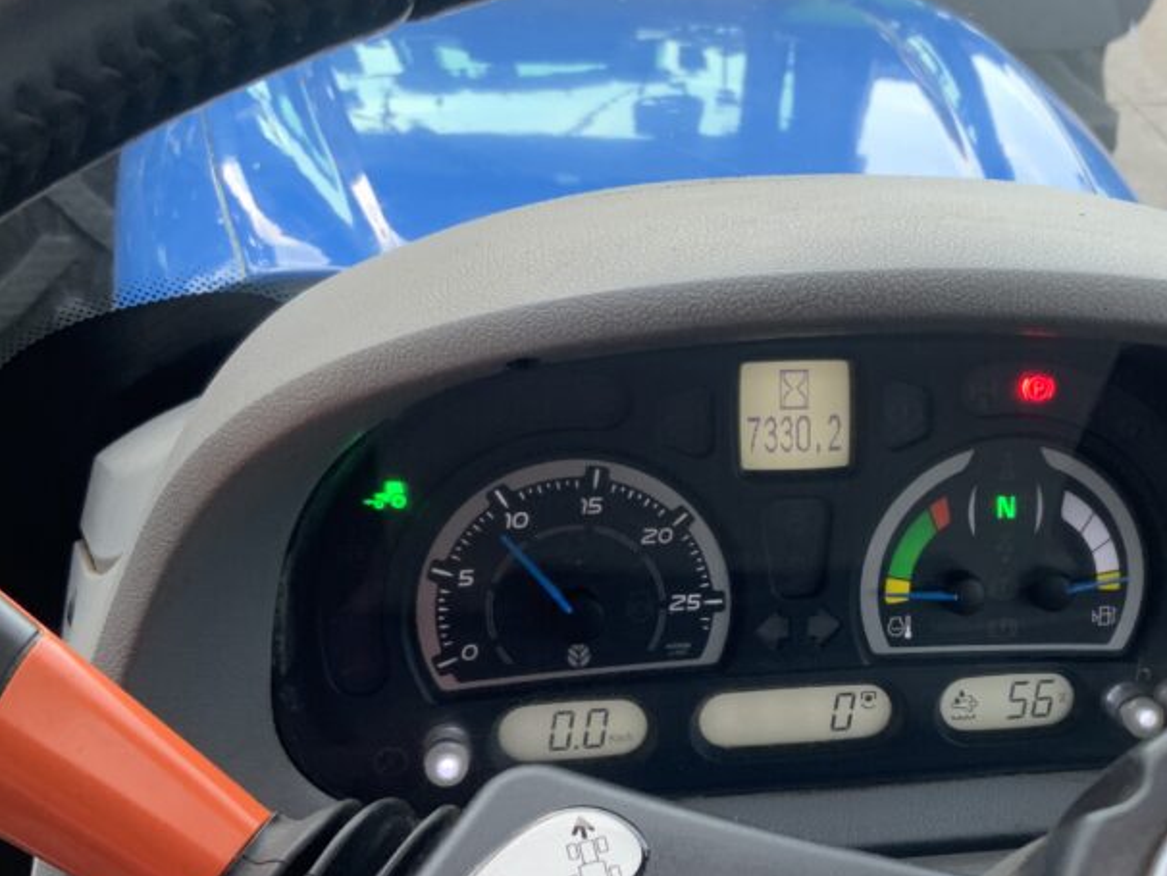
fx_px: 1653
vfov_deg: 29.6
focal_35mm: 49
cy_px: 524
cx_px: 830
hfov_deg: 38.2
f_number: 1.8
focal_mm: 3
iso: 16
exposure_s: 1/135
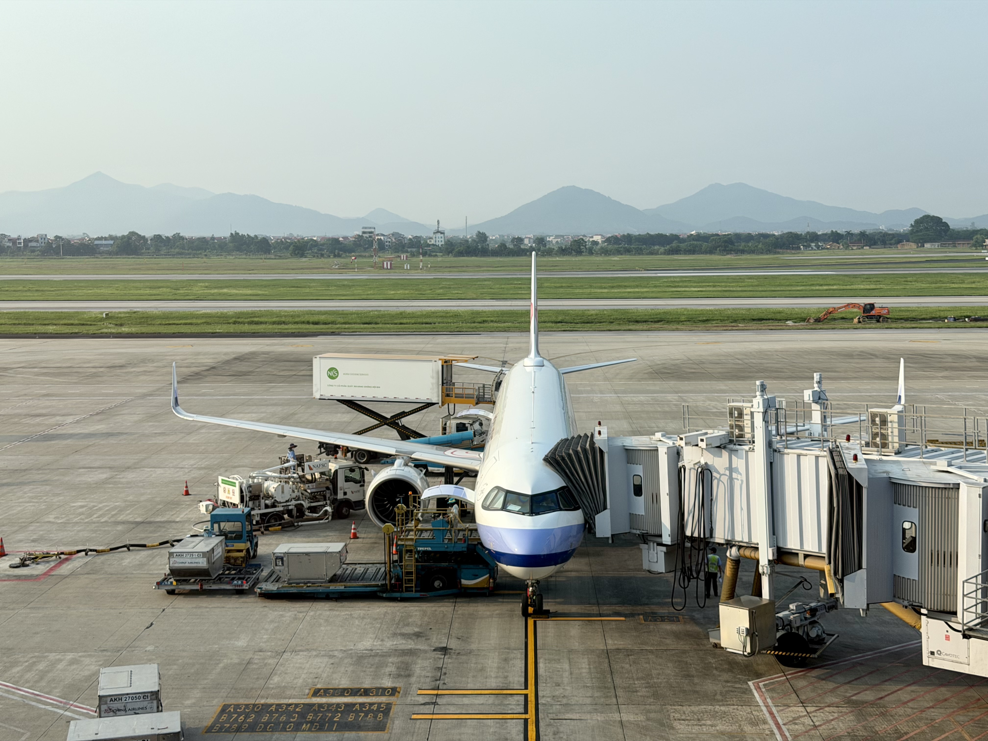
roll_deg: +0.8
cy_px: 370
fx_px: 1370
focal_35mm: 48
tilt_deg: -6.0
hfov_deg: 39.7
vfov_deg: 30.3
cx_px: 494
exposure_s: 1/2146
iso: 64
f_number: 1.78
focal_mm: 6.76
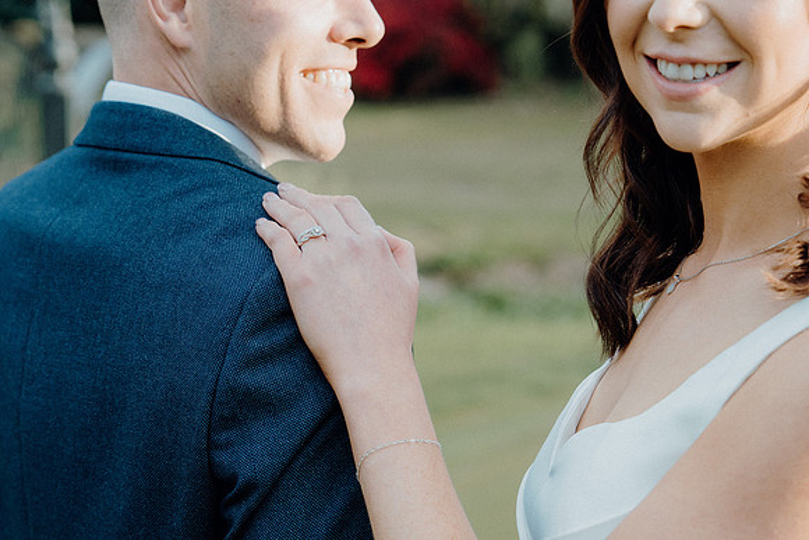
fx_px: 1955
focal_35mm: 87
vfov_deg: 15.7
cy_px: 270
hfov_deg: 23.4
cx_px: 404
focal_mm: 58
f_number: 3.5
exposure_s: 1/1000
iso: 800
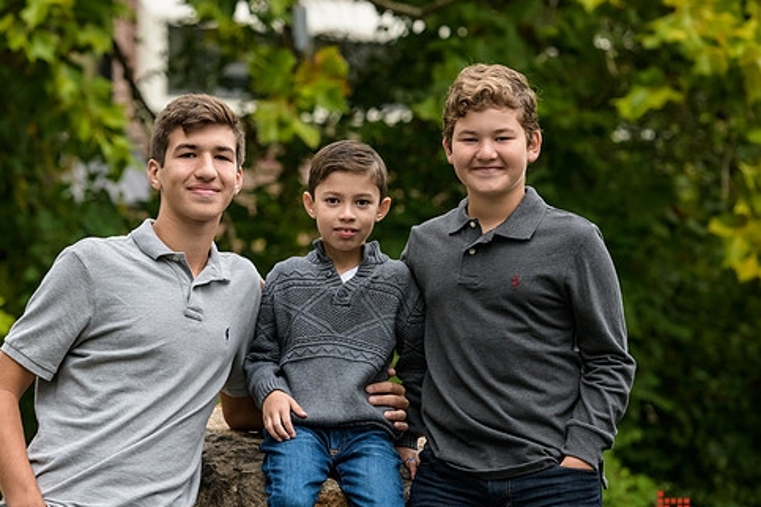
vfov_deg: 8.5
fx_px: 3424
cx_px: 312
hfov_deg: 12.7
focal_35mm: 162
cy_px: 268
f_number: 5.6
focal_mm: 135
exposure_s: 1/400
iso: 1000
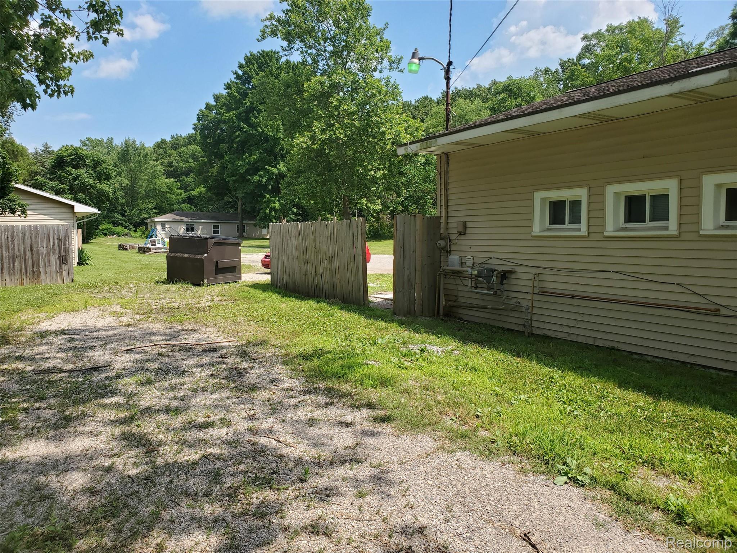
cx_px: 368
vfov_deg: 53.1
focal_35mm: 26
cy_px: 276
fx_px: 554
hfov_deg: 67.3
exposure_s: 1/873
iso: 50
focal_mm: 4.3
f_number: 2.4
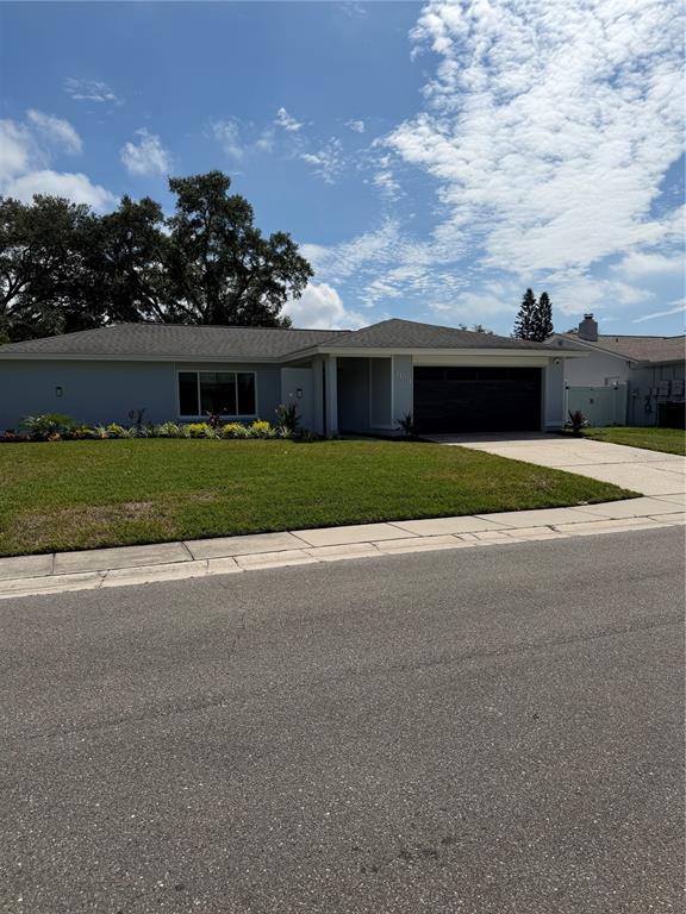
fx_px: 634
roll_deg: -0.2
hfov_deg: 56.8
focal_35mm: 24
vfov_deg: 71.6
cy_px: 457
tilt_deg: -3.0
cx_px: 343
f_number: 1.78
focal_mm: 6.76
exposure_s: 1/11905
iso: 80
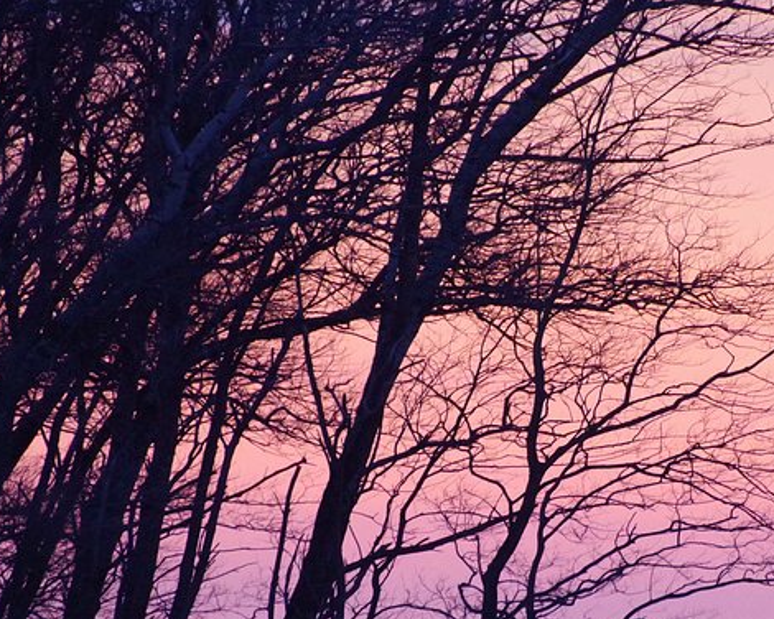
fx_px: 21075
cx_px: 581
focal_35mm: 920
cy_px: 427
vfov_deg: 1.7
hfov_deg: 2.1
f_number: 5.6
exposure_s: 1/800
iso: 6400
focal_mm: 300
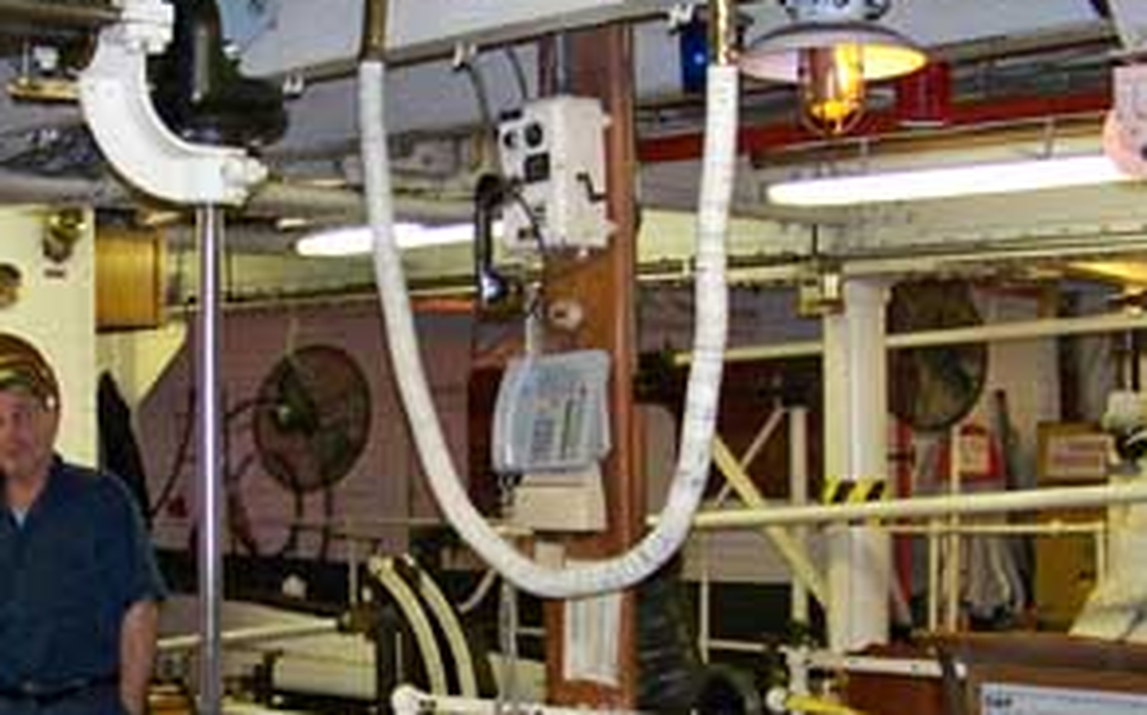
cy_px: 595
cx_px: 357
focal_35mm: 66
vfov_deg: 19.4
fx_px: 2062
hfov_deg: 30.8
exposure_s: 1/30
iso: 200
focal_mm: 5.85
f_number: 2.8
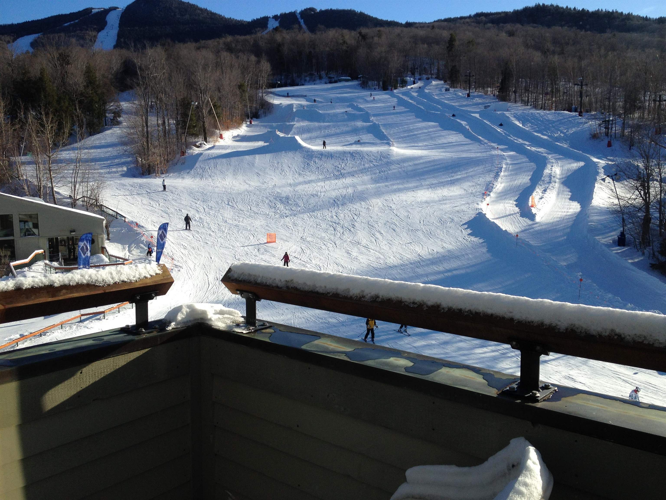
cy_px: 250
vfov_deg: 40.7
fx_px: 673
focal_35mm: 35
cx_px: 333
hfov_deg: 52.6
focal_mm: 4.28
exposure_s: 1/1082
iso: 50
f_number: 2.4
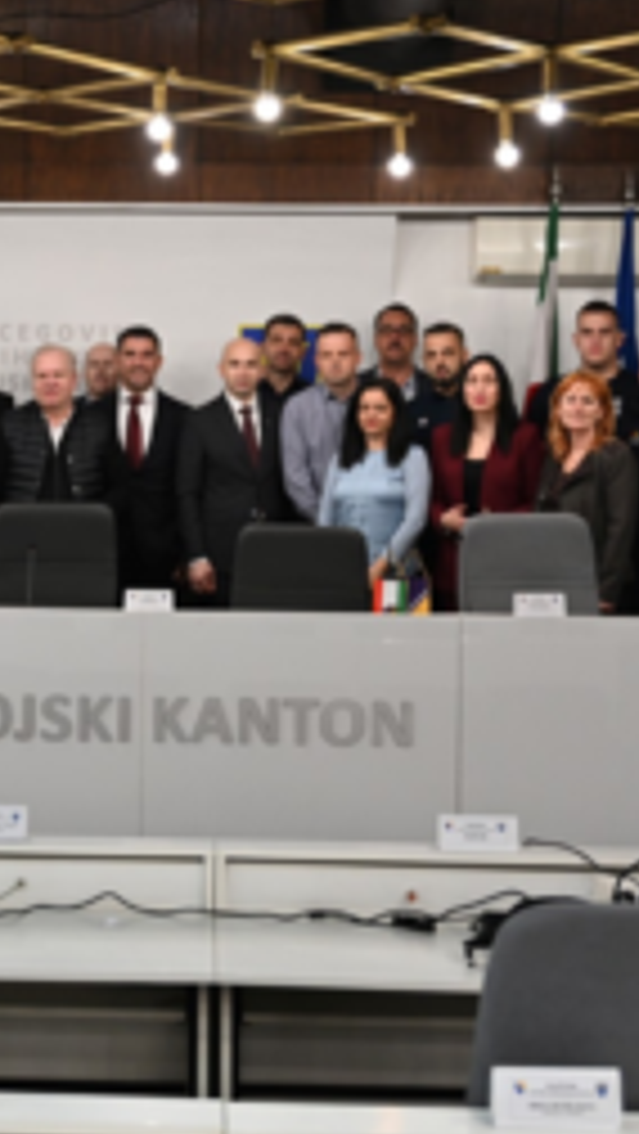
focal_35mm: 64
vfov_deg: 32.7
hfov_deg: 18.6
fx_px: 1928
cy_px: 448
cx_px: 115
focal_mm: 29.5
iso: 720
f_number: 2.8
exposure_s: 1/125
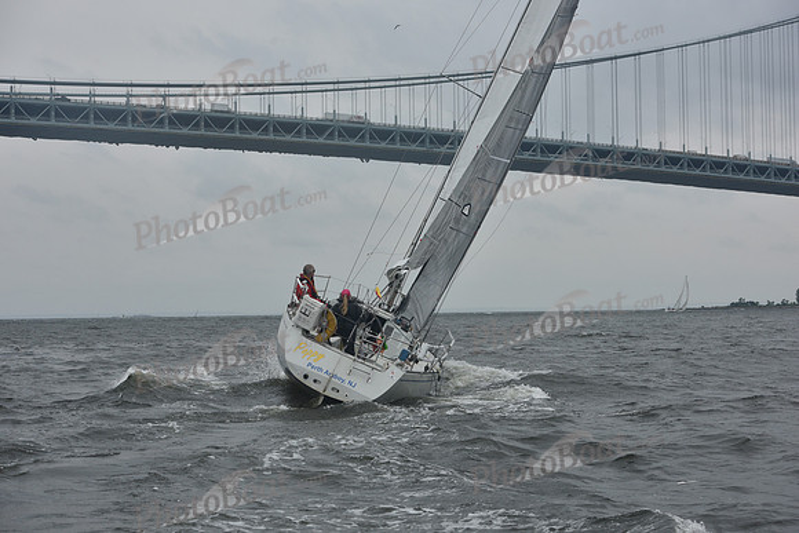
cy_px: 266
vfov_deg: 19.5
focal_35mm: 70
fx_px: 1554
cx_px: 400
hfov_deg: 28.8
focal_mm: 70
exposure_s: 1/640
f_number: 7.1
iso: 250
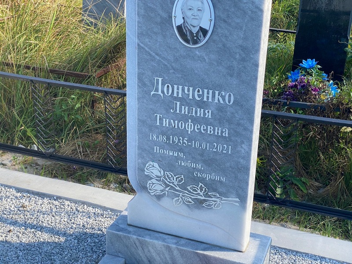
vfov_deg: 28.0
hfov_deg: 36.8
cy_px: 132
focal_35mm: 52
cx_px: 176
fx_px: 529
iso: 20
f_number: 2
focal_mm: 6
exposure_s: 1/466
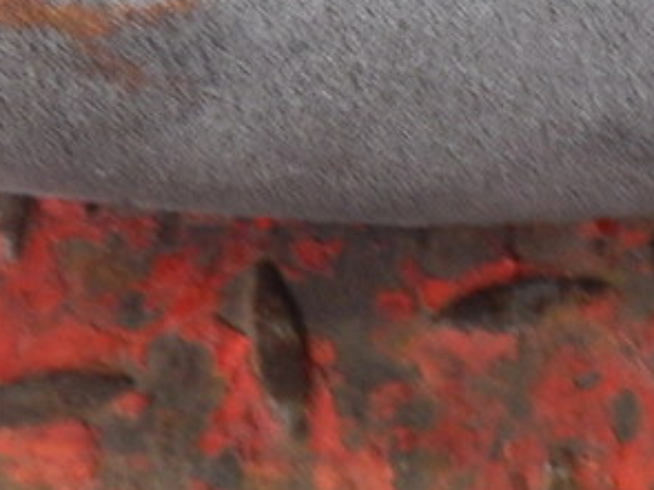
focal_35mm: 114
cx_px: 466
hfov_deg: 17.2
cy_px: -169
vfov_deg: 12.5
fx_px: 2153
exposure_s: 1/40
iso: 400
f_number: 3.9
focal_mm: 5
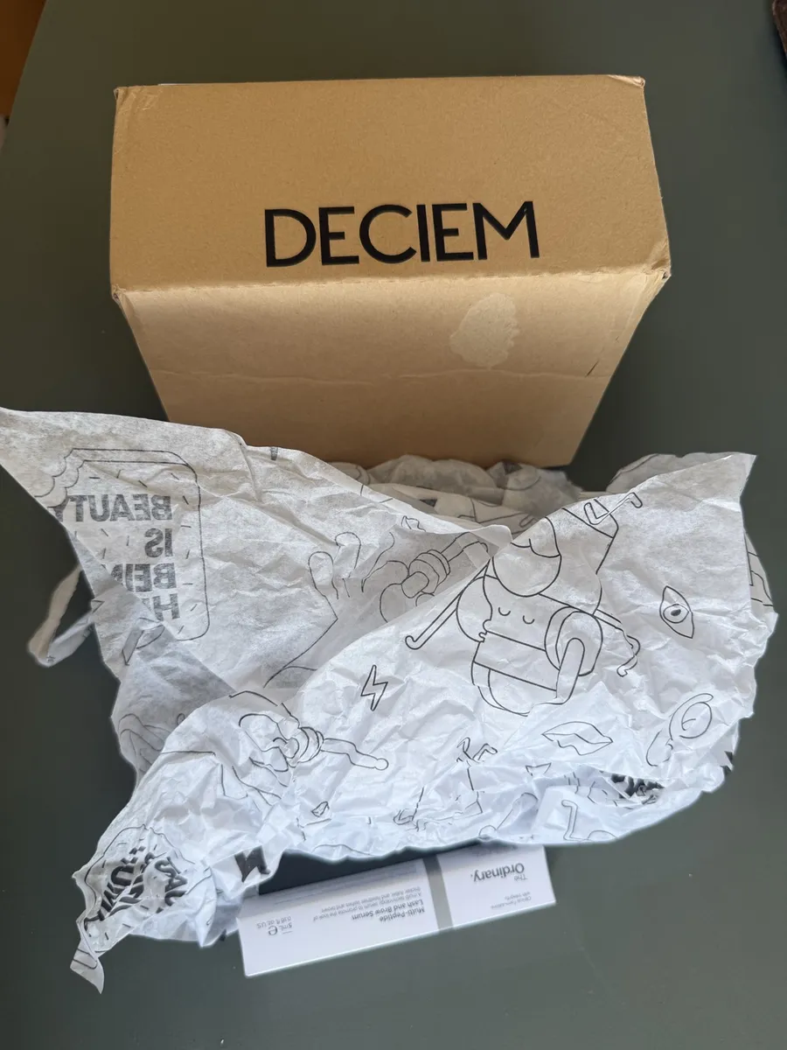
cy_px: 525
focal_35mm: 24
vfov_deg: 71.6
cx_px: 394
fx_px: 728
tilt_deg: -78.2
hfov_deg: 56.8
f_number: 1.78
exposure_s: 1/121
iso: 64
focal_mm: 6.76
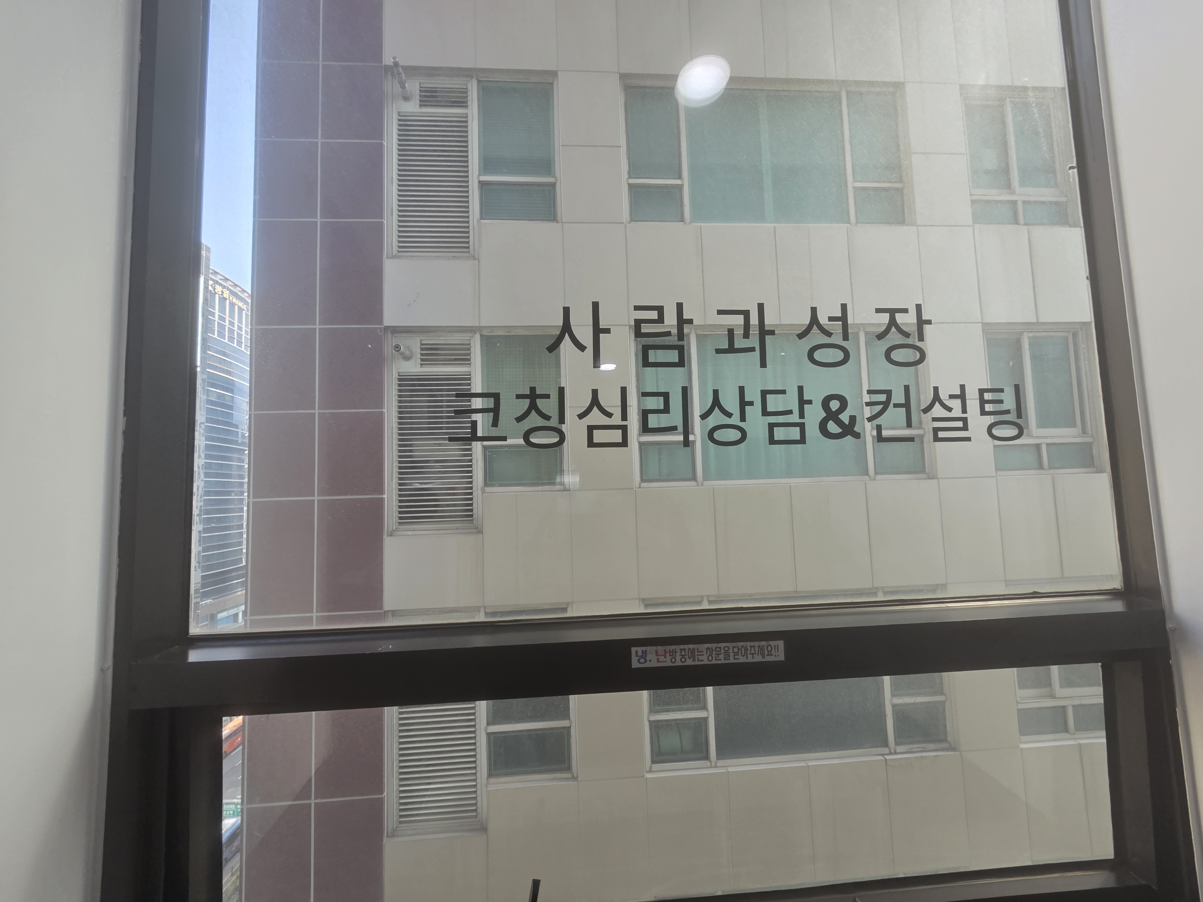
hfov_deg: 106.2
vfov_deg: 89.9
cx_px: 602
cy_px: 451
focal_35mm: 13
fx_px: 452
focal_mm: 2.2
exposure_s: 1/126
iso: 50
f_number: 2.2
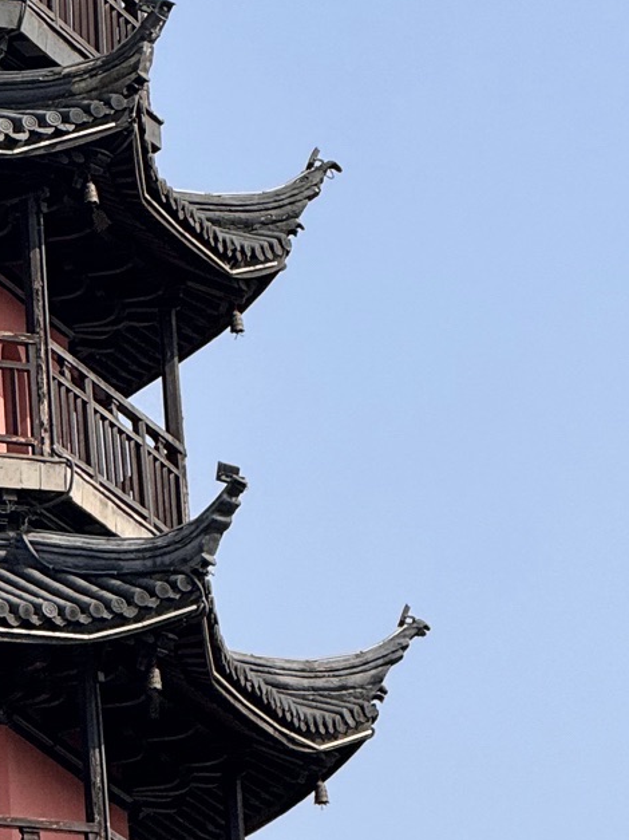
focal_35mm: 383
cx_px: -252
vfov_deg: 5.1
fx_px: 9282
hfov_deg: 3.9
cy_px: -363
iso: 50
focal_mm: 15.66
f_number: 2.8
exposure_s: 1/1513
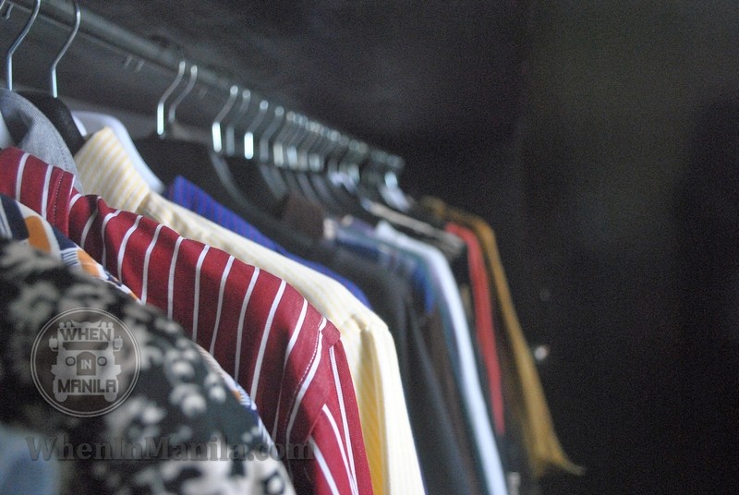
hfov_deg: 57.2
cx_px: 370
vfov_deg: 40.1
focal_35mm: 33
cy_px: 248
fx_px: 678
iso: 1600
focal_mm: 22
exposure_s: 1/25
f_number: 3.8
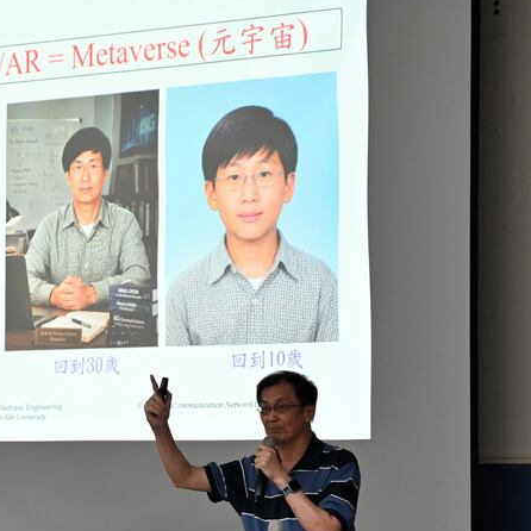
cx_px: -60
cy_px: 442
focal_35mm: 160
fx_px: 2777
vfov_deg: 10.9
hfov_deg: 10.8
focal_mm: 70
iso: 1250
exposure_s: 1/80
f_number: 4
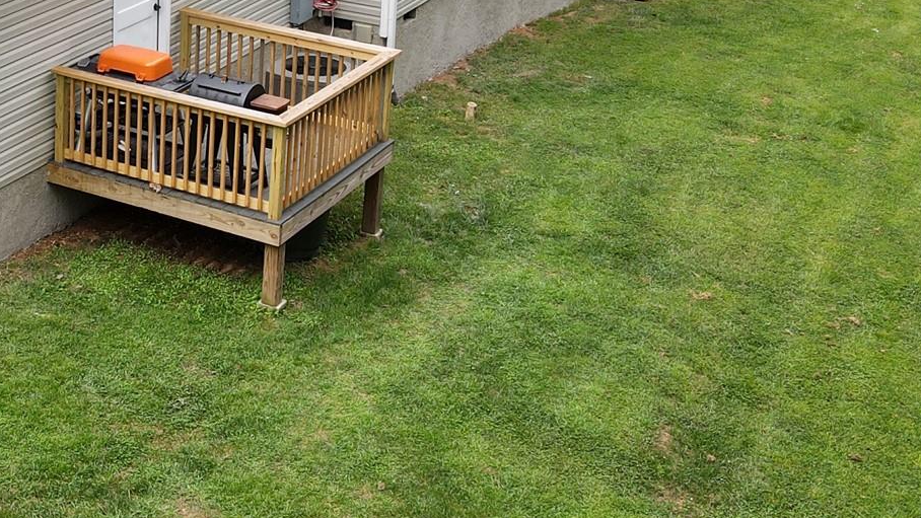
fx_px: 1441
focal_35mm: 59
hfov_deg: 32.9
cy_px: -4
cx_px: 26
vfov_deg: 19.8
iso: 100
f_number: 2.8
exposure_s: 1/60
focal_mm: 4.5
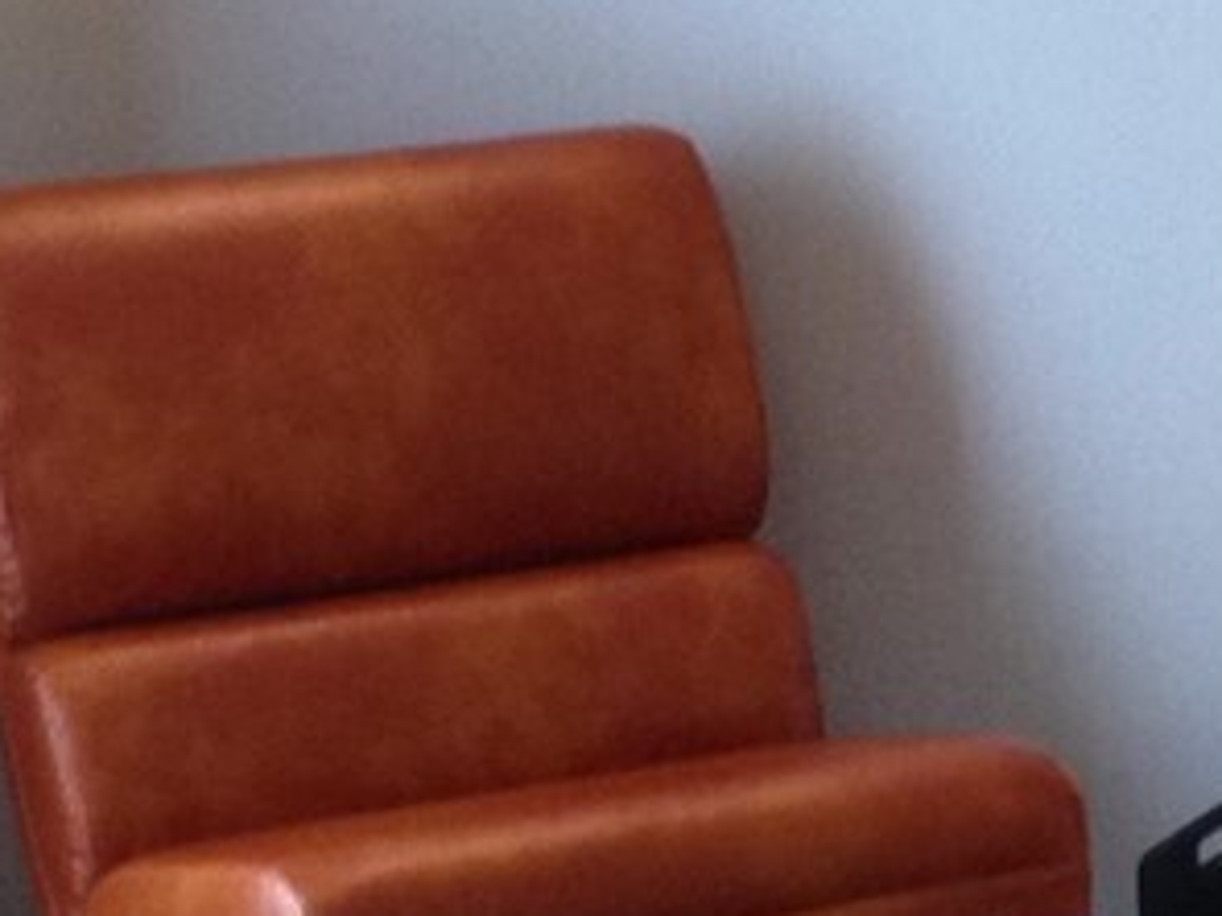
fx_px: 6672
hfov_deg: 9.7
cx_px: 2531
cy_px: 375
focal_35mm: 189
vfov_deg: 7.9
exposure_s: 1/20
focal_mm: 4.28
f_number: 2.4
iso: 100
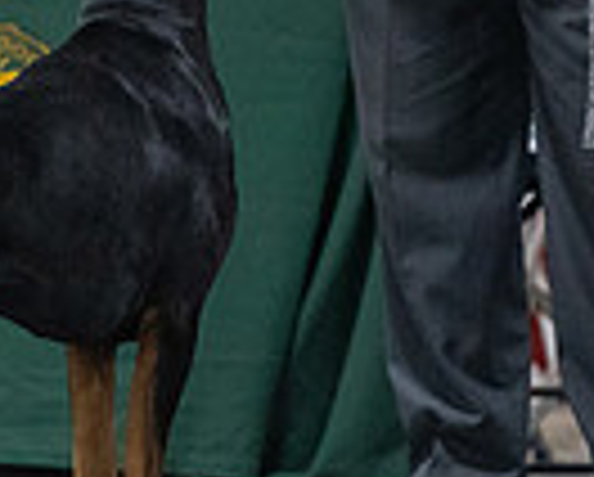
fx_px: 12905
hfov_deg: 2.6
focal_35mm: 733
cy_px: -142
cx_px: 130
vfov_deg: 2.1
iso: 6400
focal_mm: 178
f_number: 2.8
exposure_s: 1/400
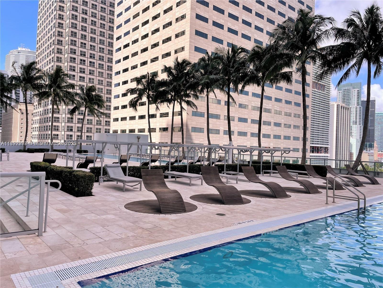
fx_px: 288
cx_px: 192
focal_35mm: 26
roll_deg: -2.2
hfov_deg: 67.3
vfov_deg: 53.1
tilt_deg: +0.1
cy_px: 144
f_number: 1.6
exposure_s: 1/2257
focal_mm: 4.2
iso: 32
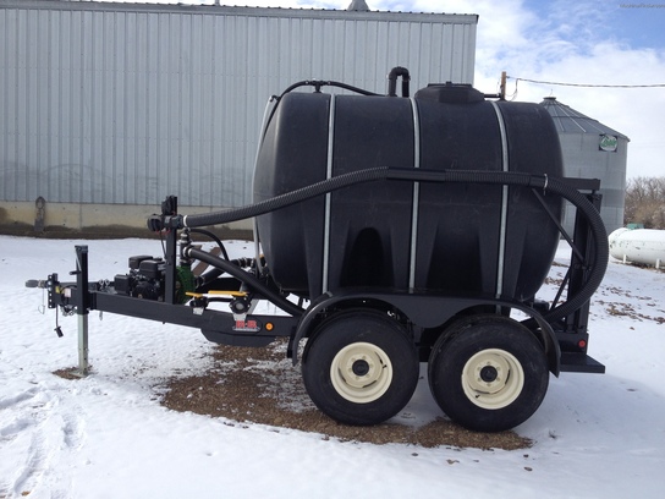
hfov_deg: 52.6
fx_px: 672
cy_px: 250
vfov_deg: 40.7
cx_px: 332
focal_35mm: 35
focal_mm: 4.28
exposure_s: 1/1672
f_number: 2.4
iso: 50
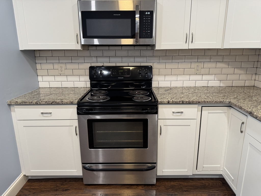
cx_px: 130
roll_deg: +0.3
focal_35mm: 24
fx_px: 181
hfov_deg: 71.6
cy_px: 98
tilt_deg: -14.5
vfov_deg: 56.8
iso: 160
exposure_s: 1/60
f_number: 1.78
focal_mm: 6.76
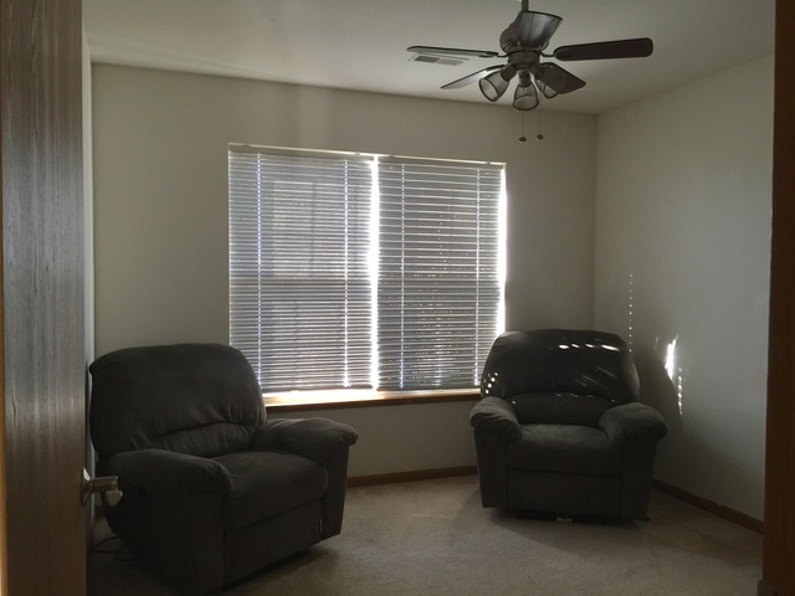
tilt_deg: -2.7
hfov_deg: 61.7
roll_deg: -0.4
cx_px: 398
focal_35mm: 29
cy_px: 298
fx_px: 666
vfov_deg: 48.2
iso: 100
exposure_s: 1/15
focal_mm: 4.15
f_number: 2.2
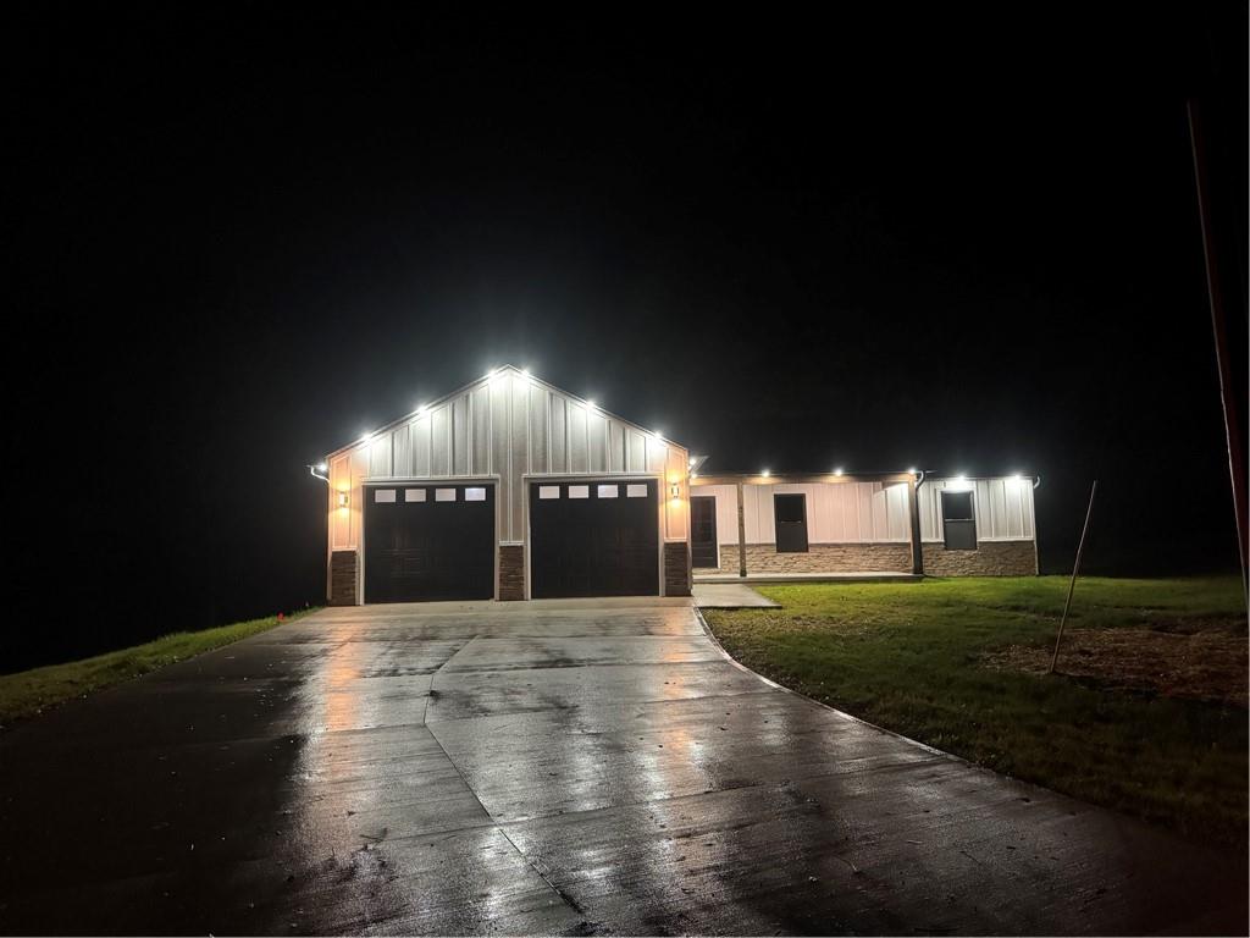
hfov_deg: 71.6
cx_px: 625
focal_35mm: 24
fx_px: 867
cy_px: 469
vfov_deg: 56.8
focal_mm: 6.76
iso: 800
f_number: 1.78
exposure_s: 1/60
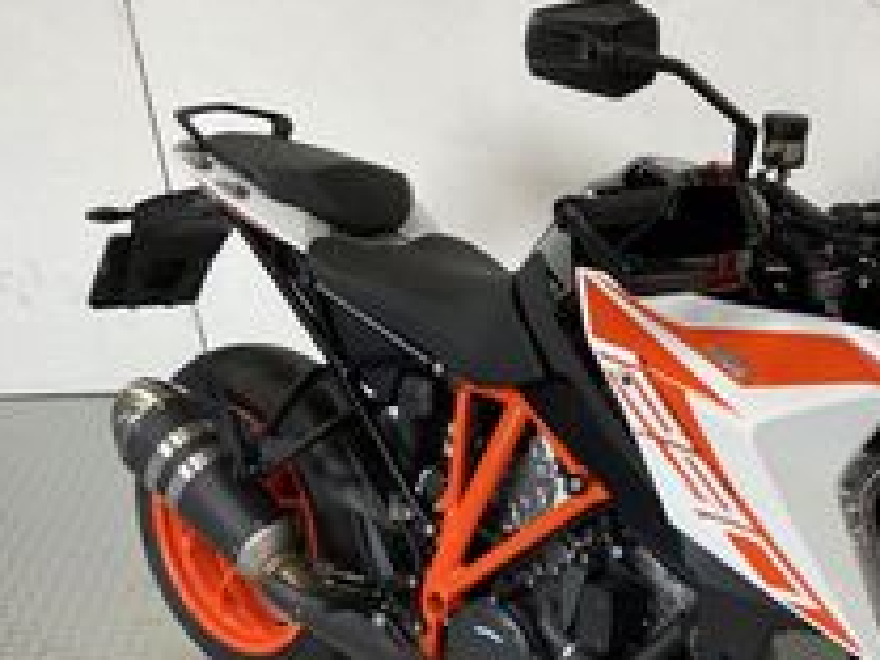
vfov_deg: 28.6
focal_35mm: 50
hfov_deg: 36.3
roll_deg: -0.6
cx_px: 757
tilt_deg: -27.2
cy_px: 516
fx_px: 1271
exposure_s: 1/100
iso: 125
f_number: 1.8
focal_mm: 4.25
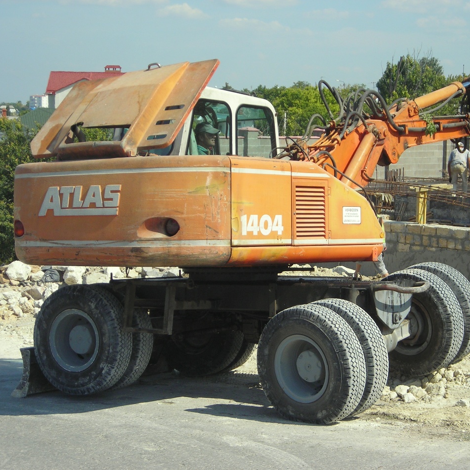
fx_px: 1398
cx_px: 297
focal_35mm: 91
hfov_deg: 19.0
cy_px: 235
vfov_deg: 19.1
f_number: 8.4
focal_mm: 12.7
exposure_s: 1/140
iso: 50
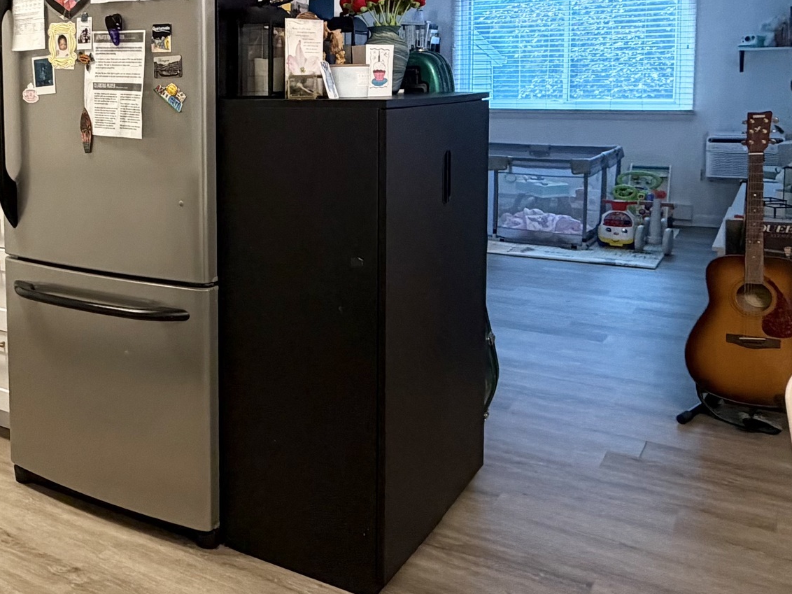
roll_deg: +1.8
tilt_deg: -5.3
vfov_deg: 36.9
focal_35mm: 38
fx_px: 869
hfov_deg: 46.6
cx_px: 169
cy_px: 155
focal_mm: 2.22
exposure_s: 1/60
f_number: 2.2
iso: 250
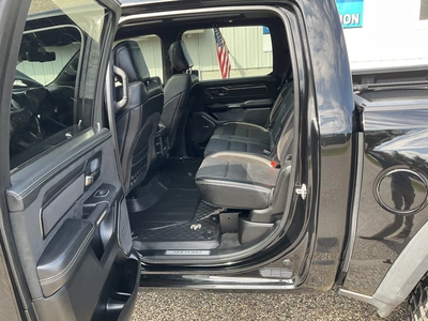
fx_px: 359
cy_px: 160
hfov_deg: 61.7
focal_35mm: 29
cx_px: 214
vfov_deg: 48.2
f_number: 1.8
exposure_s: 1/122
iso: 25
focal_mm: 3
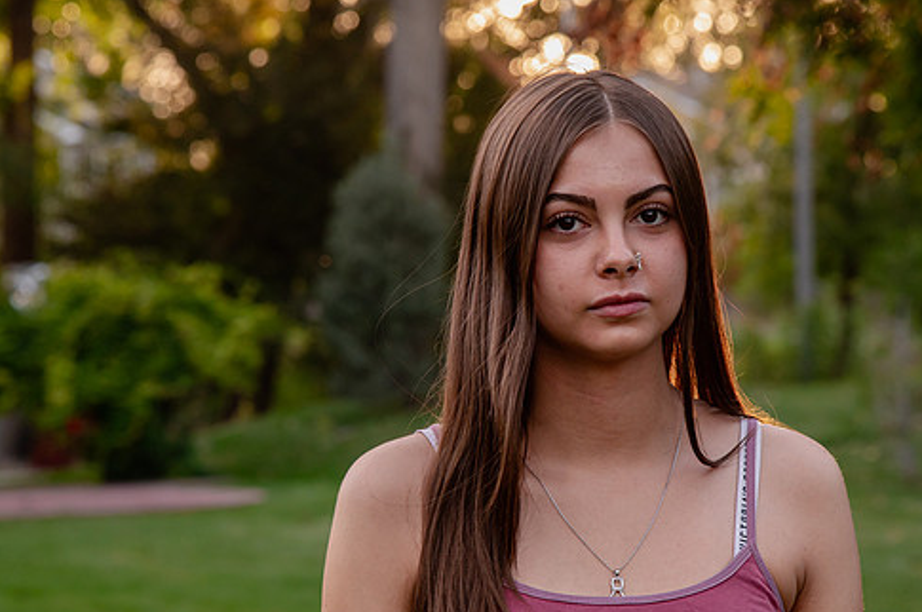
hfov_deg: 14.5
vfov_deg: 9.6
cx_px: 509
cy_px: 322
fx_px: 3632
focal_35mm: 142
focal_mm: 100
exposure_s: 1/320
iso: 1250
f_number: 6.3
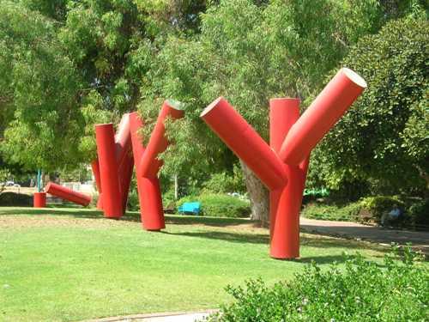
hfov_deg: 30.3
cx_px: 214
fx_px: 793
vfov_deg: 22.9
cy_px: 161
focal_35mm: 64
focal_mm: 10.6
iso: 50
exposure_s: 1/154
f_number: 4.5
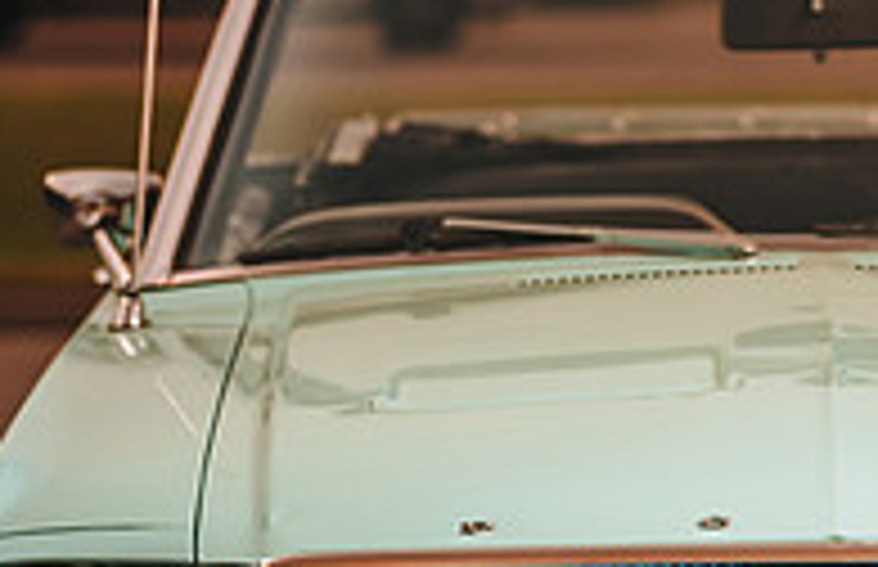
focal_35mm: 348
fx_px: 8407
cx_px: 819
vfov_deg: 3.9
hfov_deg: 6.0
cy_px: 478
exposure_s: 1/200
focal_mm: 116
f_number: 2.8
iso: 64
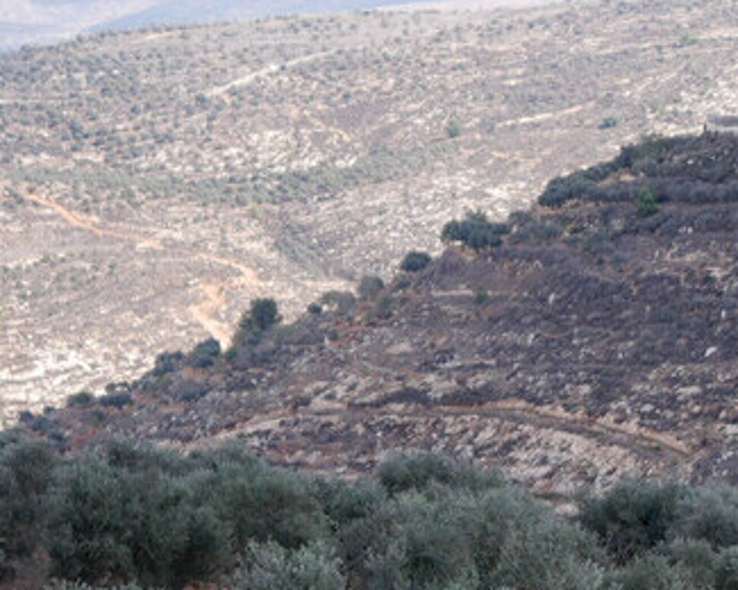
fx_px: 3932
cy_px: 840
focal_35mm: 180
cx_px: 1290
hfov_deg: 10.2
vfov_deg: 8.4
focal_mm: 35
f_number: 2.8
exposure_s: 1/2000
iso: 200
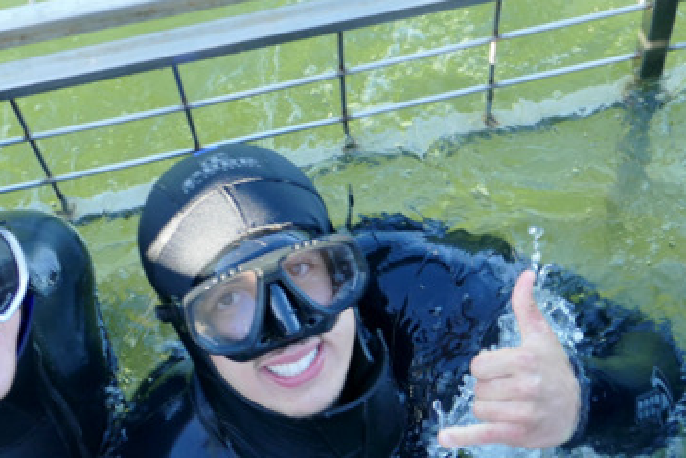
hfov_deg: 28.0
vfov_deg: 18.8
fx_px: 1372
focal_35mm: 72
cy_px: 366
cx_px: 259
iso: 200
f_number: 3.2
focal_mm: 15.76
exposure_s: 1/125
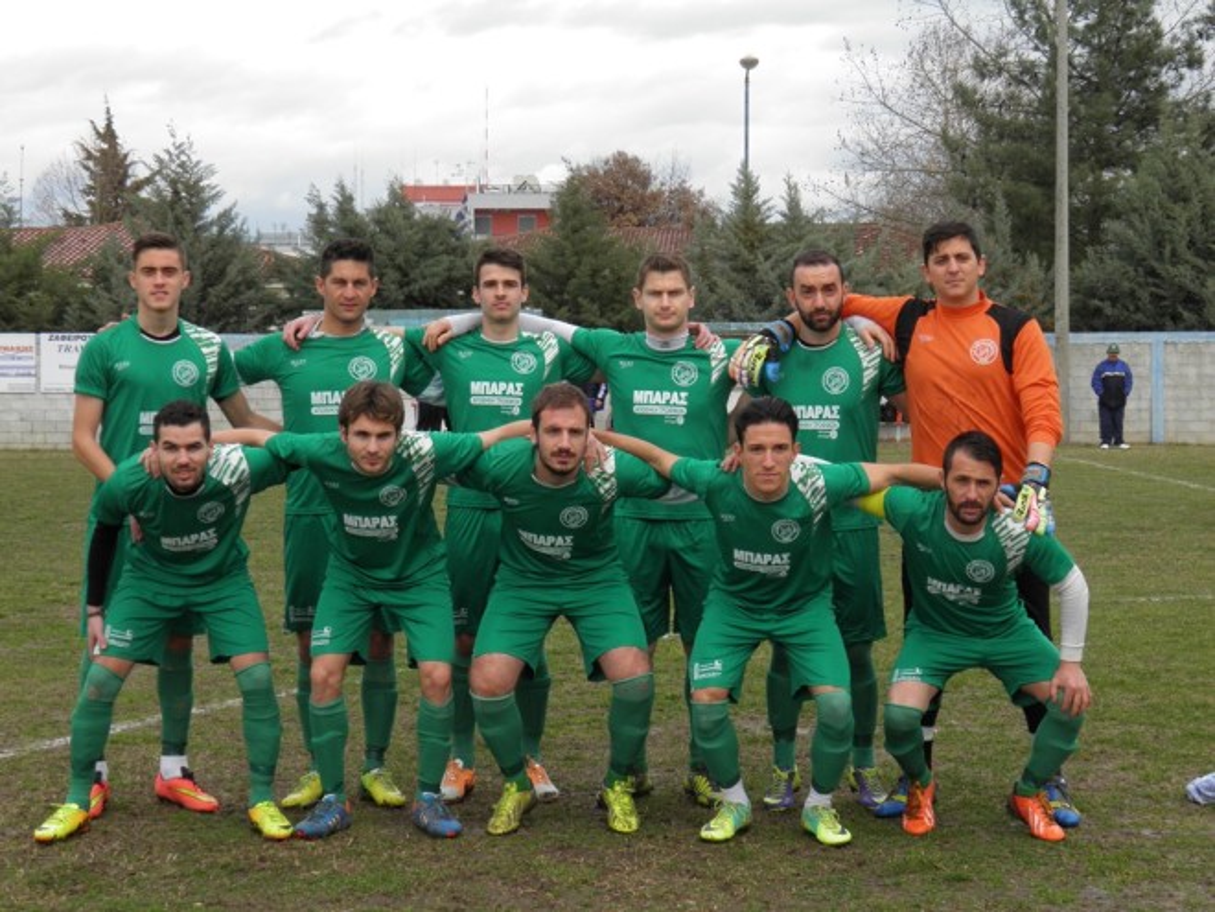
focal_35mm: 73
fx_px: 2562
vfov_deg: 20.2
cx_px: 608
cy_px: 456
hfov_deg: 26.7
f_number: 5.5
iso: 50
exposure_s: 1/100
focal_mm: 13.2
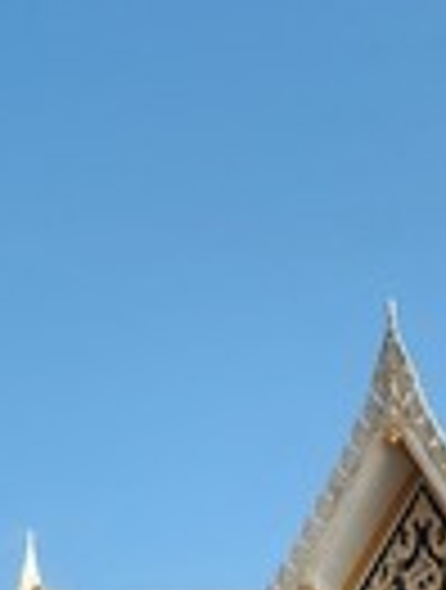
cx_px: 842
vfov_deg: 15.8
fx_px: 1795
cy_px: 1076
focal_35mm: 105
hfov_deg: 12.7
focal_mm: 5.4
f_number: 1.8
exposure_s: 1/934
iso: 20
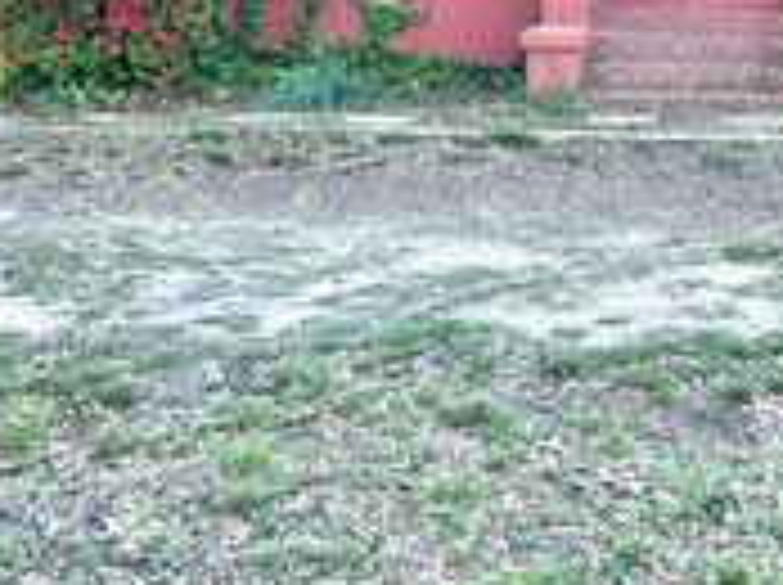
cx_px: 680
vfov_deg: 20.5
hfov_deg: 27.4
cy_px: -25
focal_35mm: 69
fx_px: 1559
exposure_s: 1/999
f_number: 1.78
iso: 80
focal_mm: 6.86
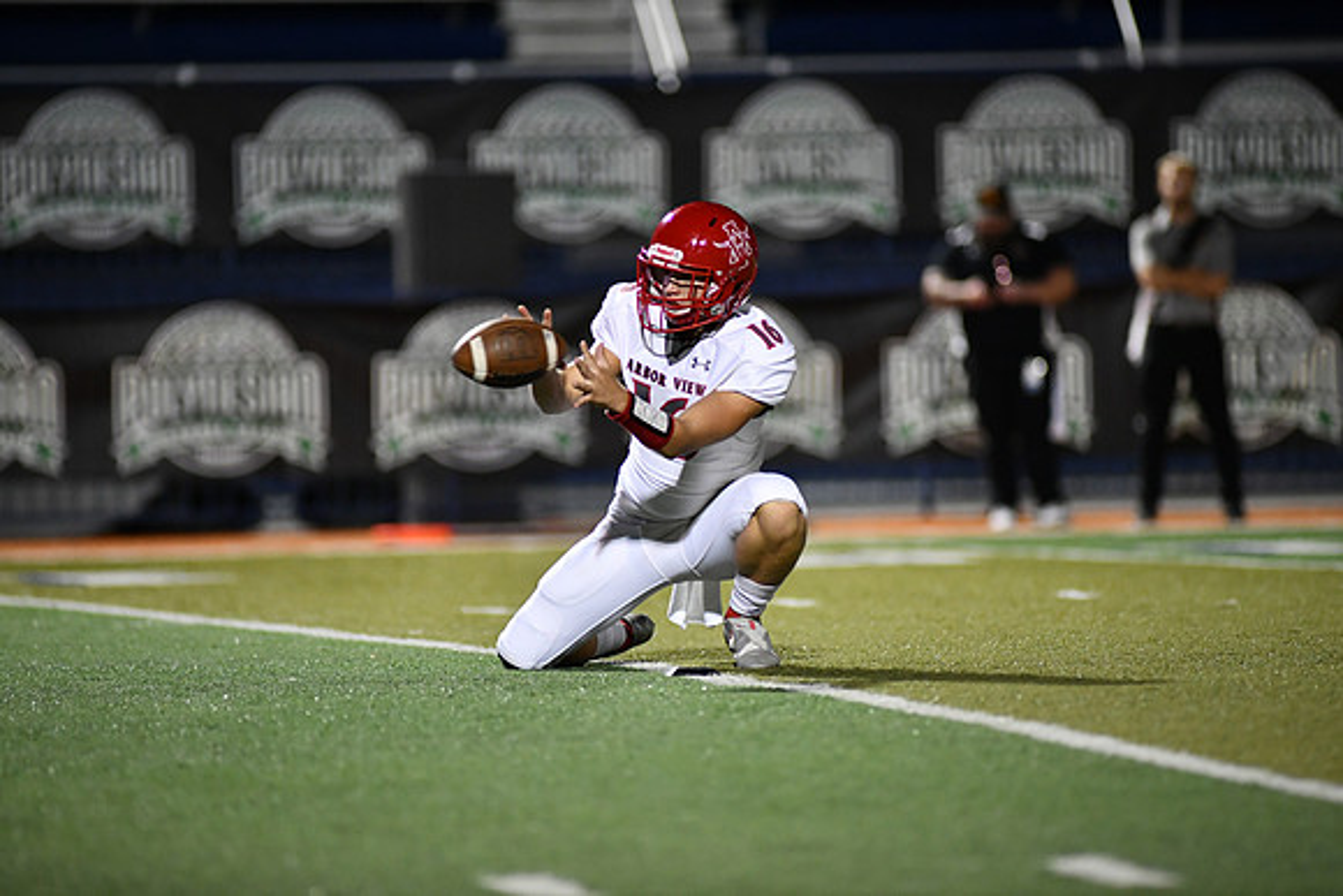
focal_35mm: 300
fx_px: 11194
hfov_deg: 6.9
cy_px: 448
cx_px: 672
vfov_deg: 4.6
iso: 3600
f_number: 2.8
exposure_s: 1/1000
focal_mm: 300
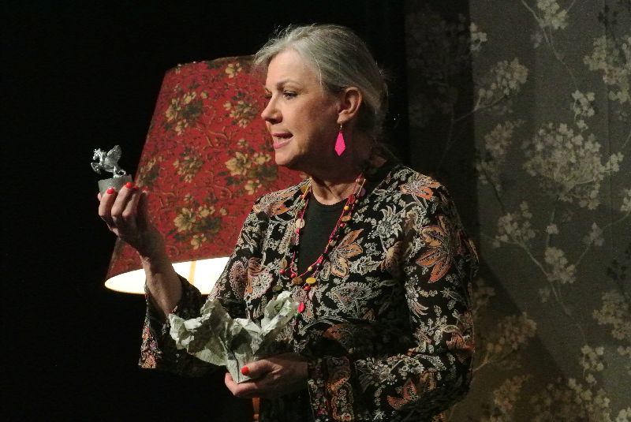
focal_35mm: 297
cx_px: 316
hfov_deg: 6.9
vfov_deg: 4.6
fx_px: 5210
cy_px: 211
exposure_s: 1/125
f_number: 5.6
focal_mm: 110
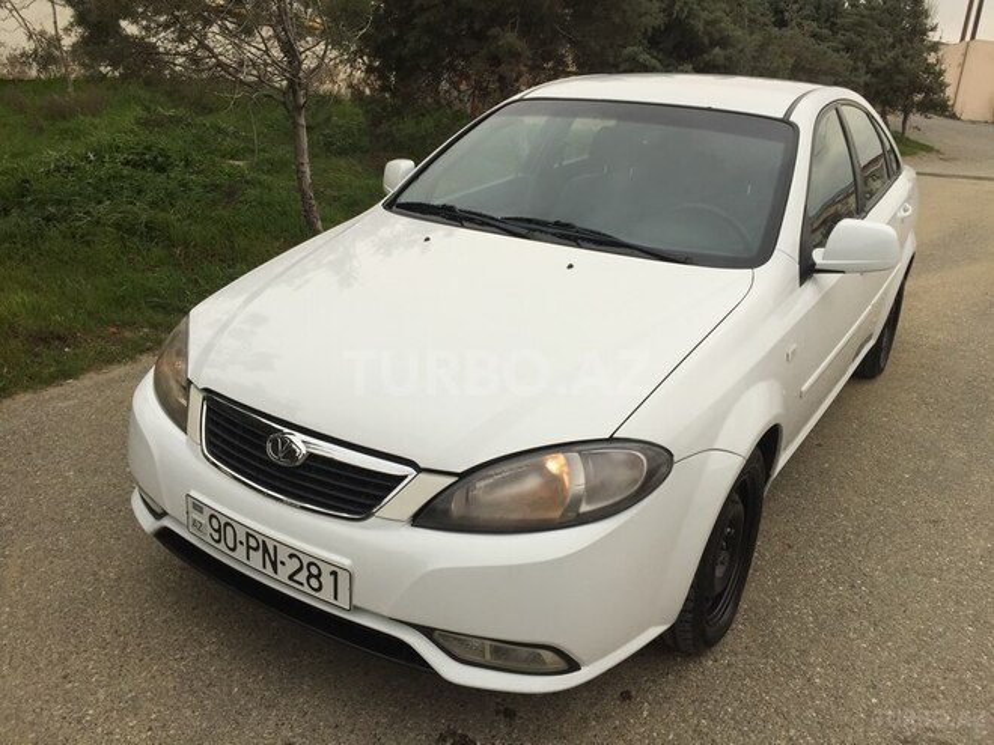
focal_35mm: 29
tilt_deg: -18.7
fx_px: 833
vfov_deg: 48.2
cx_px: 497
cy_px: 372
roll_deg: -5.0
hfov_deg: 61.7
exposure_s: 1/1721
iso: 32
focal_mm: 4.15
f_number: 2.2
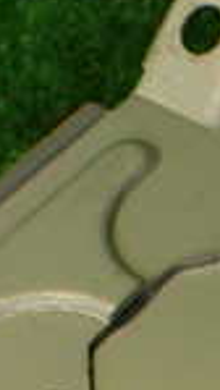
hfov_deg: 8.4
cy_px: 508
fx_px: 1449
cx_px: 382
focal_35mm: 140
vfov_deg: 14.7
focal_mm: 5.79
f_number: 2.4
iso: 125
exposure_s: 1/60
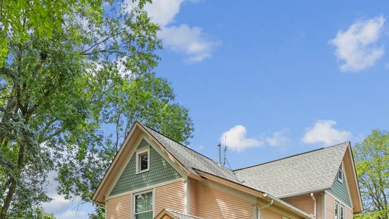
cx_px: 147
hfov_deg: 56.0
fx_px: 361
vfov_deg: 31.1
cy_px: 221
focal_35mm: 35
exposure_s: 1/800
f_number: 9
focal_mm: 16
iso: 640
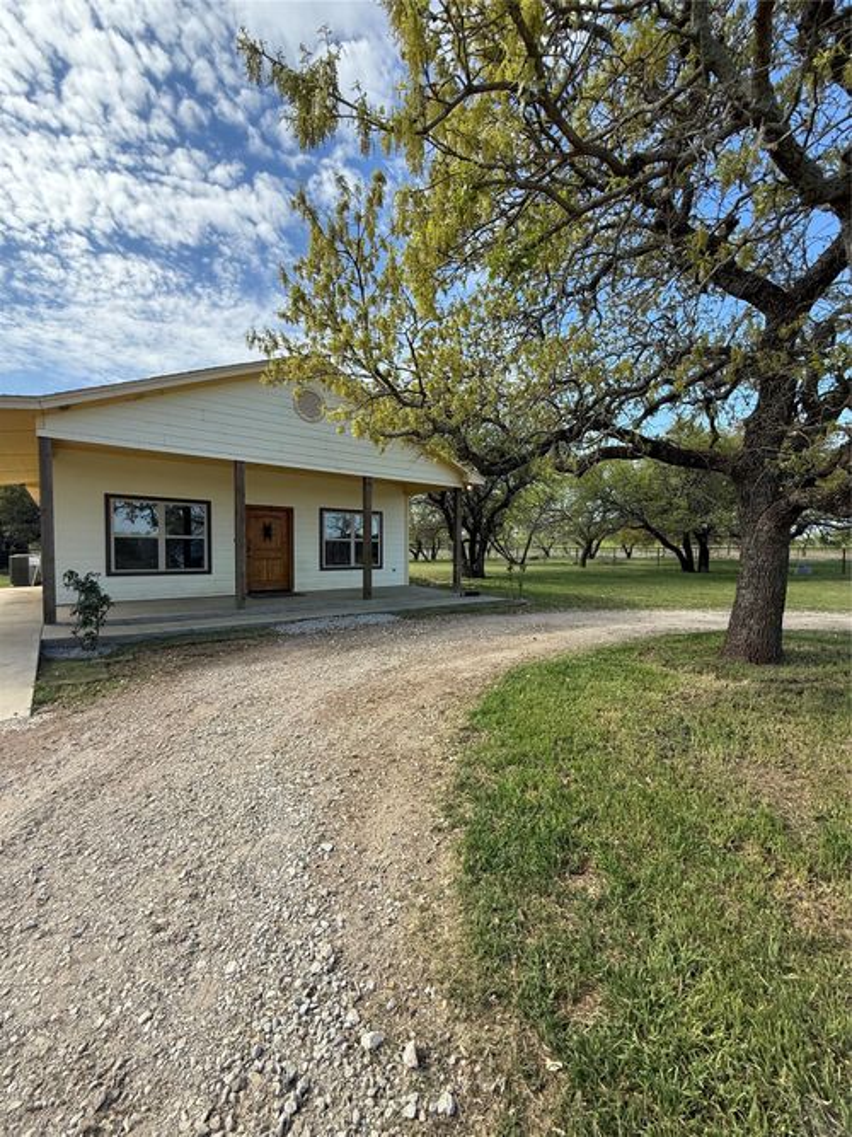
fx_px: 460
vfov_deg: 102.1
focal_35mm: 14
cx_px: 426
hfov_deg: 85.7
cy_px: 568
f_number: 2.2
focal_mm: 2.22
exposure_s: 1/789
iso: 64
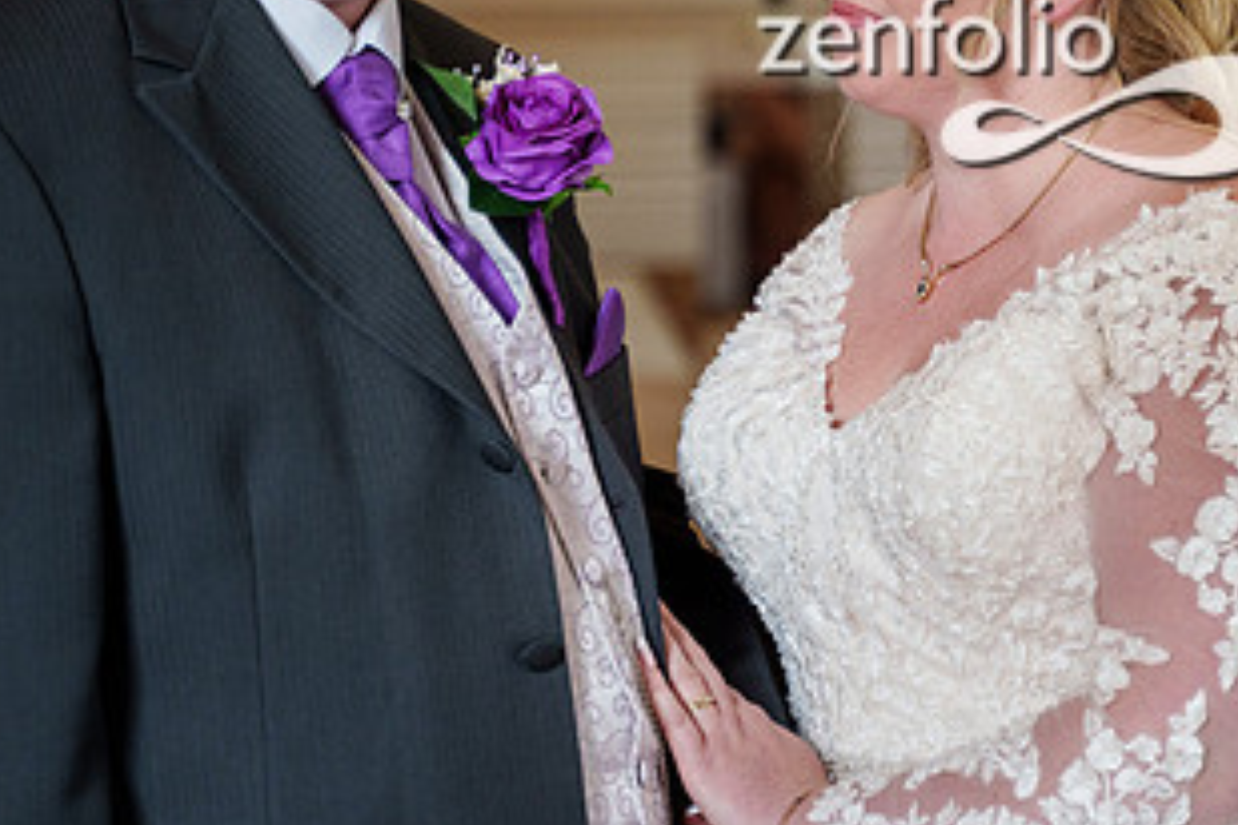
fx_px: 5055
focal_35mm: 147
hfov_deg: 13.9
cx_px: 1071
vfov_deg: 9.3
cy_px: 127
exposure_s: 1/500
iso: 1600
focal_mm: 75
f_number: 2.8
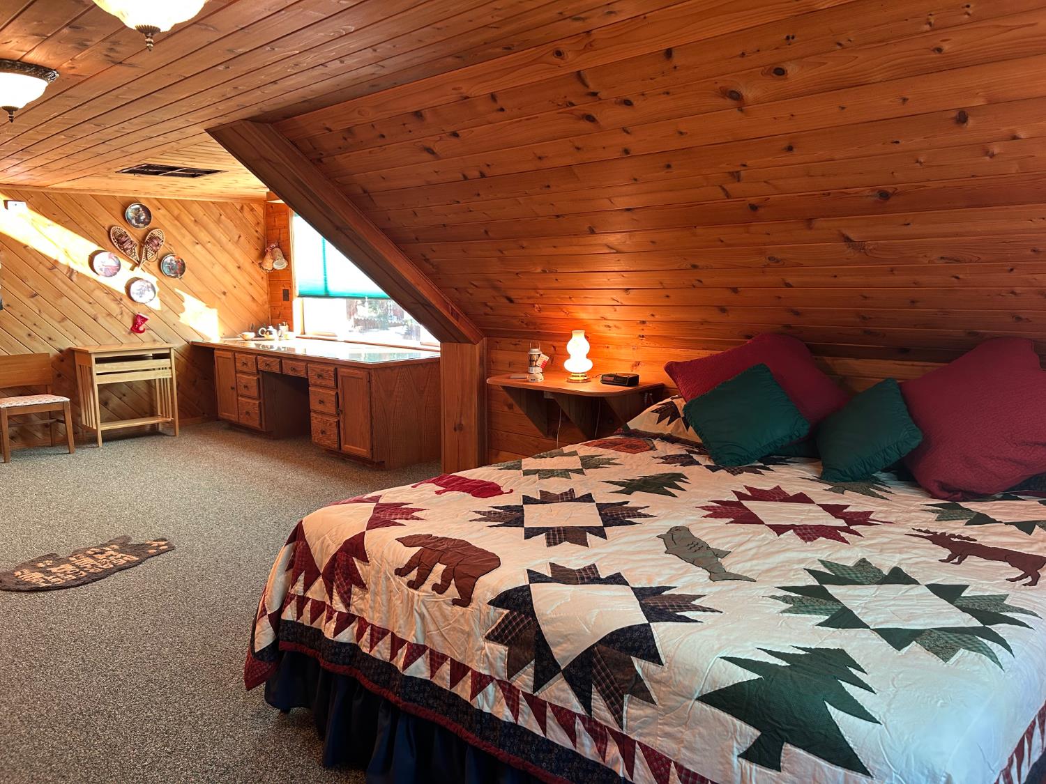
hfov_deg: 67.3
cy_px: 392
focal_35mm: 26
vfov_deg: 53.1
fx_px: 786
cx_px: 523
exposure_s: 1/60
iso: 125
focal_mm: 5.7
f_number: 1.5
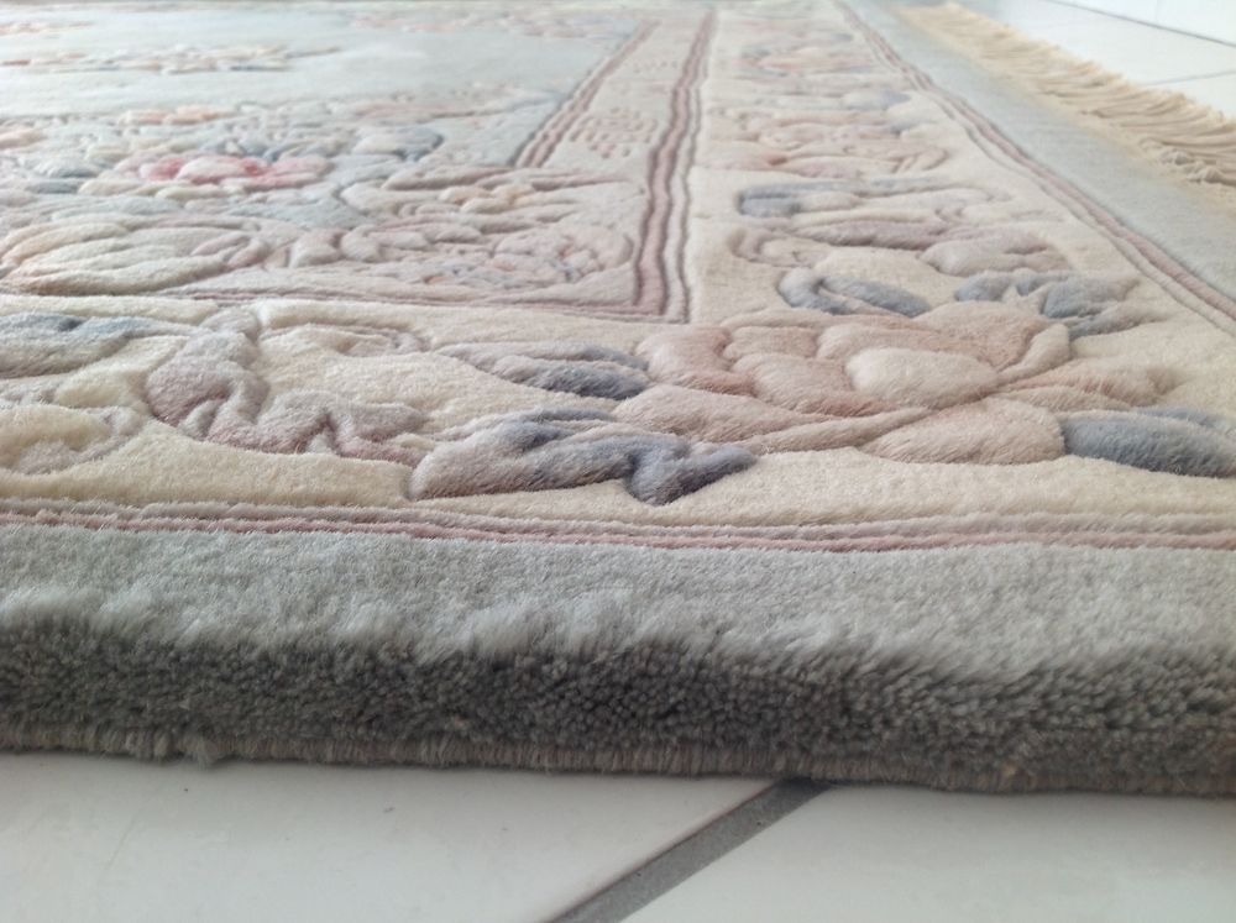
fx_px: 1248
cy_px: 462
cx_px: 618
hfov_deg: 52.7
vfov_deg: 40.6
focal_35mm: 35
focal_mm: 4.28
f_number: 2.4
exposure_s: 1/40
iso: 50
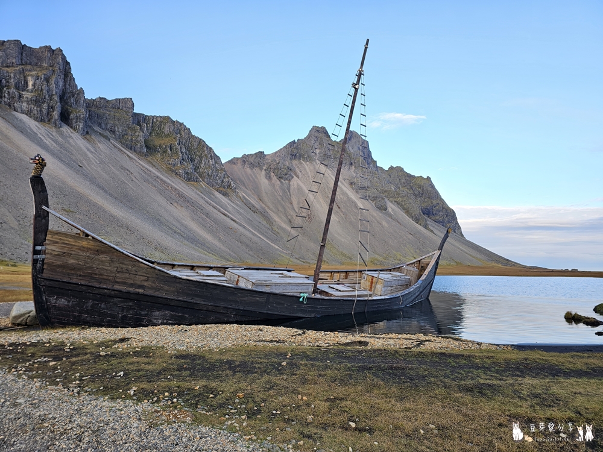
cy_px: 226
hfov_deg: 73.9
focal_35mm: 23
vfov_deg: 58.9
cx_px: 302
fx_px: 401
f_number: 1.7
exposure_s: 1/180
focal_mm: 6.3
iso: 25
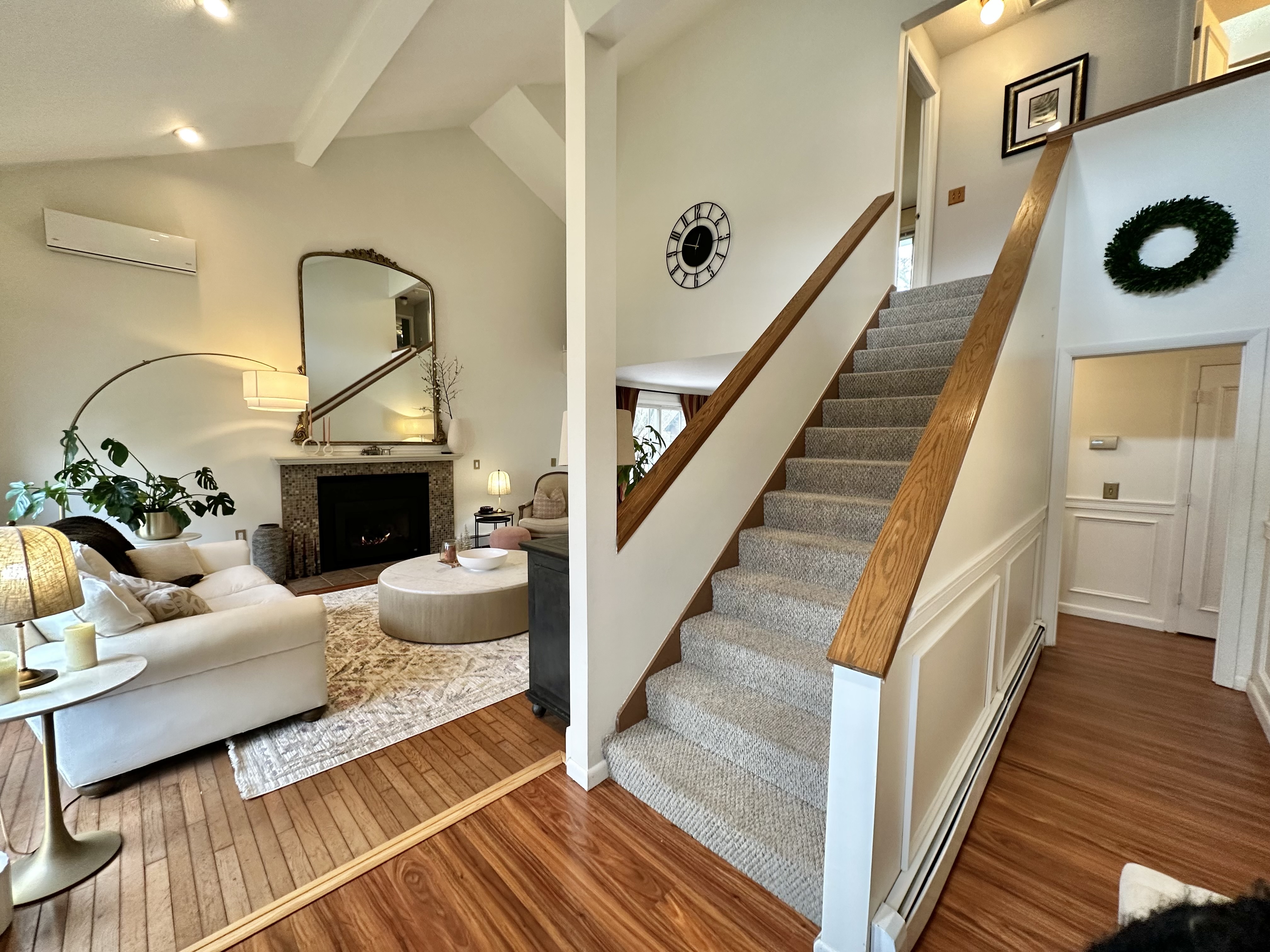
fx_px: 514
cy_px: 476
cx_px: 635
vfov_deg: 85.7
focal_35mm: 14
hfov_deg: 102.1
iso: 160
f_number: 2.2
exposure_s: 1/60
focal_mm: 2.22
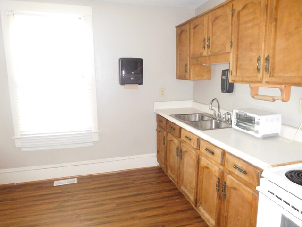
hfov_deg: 69.4
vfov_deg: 54.9
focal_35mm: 25
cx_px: 151
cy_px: 114
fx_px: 218
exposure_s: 1/30
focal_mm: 4.5
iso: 900
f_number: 3.4
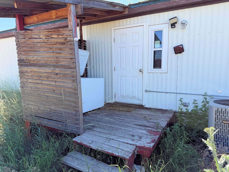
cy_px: 86
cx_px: 114
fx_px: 159
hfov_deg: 71.6
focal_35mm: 24
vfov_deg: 56.8
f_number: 1.78
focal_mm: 6.76
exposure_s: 1/1337
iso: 80
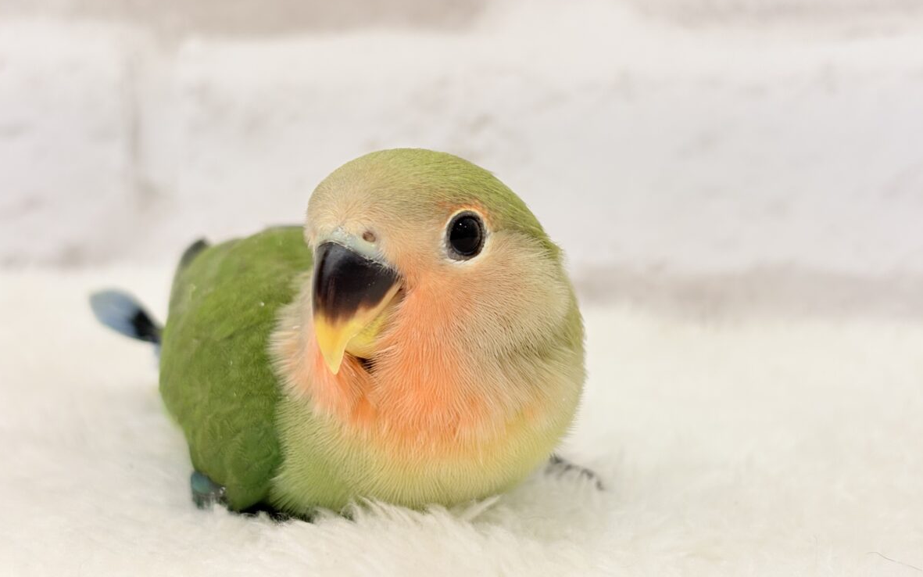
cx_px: 464
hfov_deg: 36.3
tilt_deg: -6.8
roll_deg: -0.5
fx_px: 1409
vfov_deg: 23.1
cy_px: 278
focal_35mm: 56
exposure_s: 1/50
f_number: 1.6
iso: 80
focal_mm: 5.96
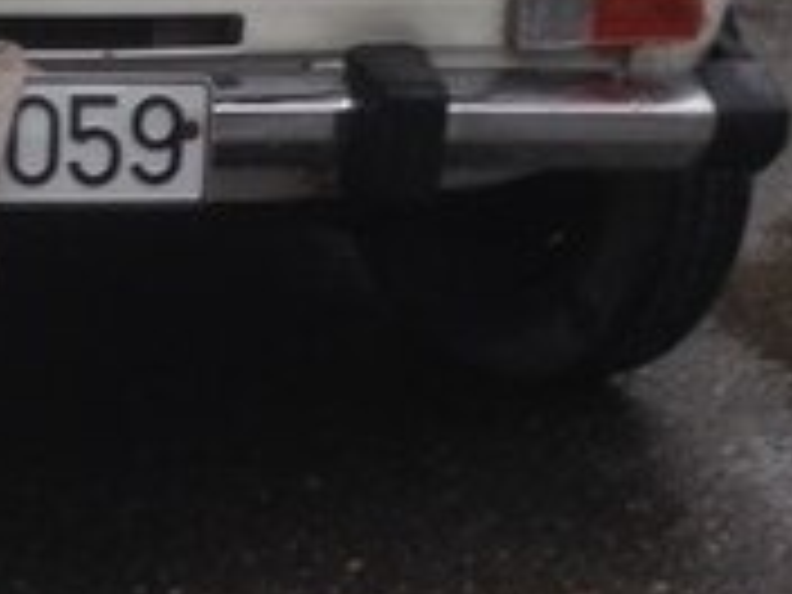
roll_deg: -1.1
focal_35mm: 124
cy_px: -106
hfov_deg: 15.6
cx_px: 18
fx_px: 2837
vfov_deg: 11.7
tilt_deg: -7.1
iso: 50
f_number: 2.4
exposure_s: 1/120
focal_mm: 4.12
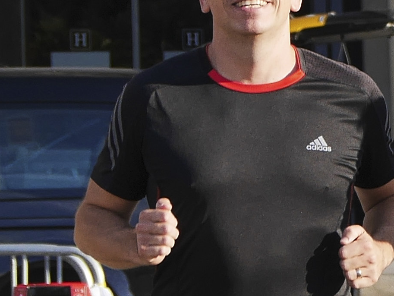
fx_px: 5843
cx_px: 858
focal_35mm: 513
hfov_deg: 3.8
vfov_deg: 2.9
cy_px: 137
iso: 200
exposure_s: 1/500
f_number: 6.3
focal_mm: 51
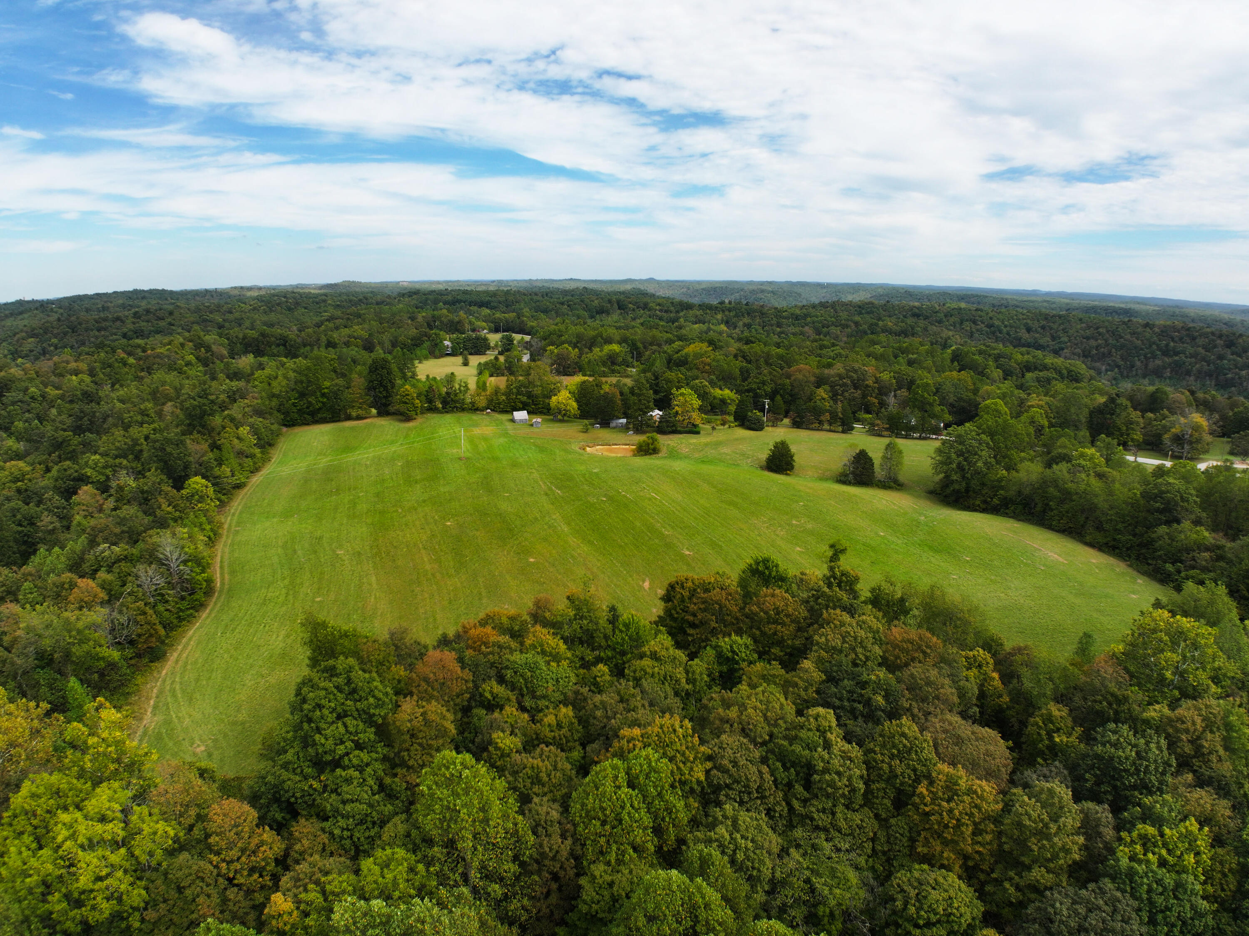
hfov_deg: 71.6
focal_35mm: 24
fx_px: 866
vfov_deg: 56.8
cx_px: 624
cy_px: 468
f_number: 2.8
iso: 110
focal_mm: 12.29
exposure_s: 1/1250
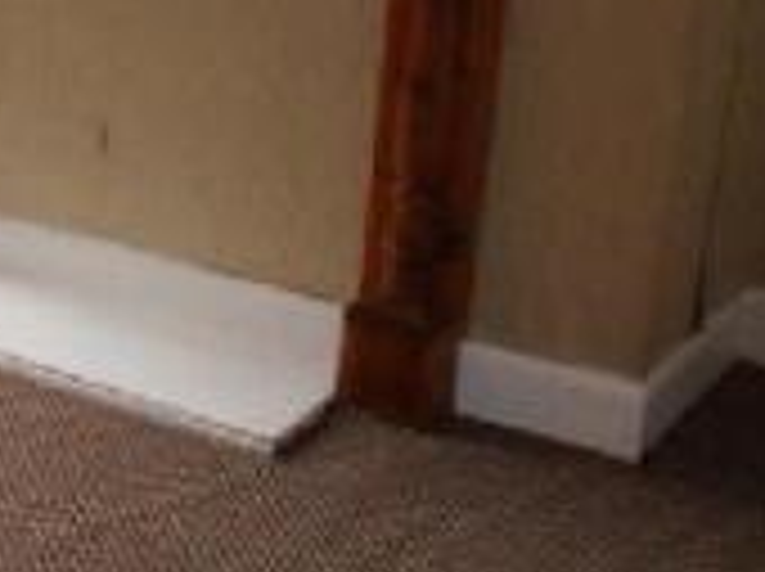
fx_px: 2428
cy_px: 79
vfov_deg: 13.3
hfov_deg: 15.9
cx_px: -488
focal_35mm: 110
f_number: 3.7
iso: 240
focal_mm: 5.6
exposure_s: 1/30
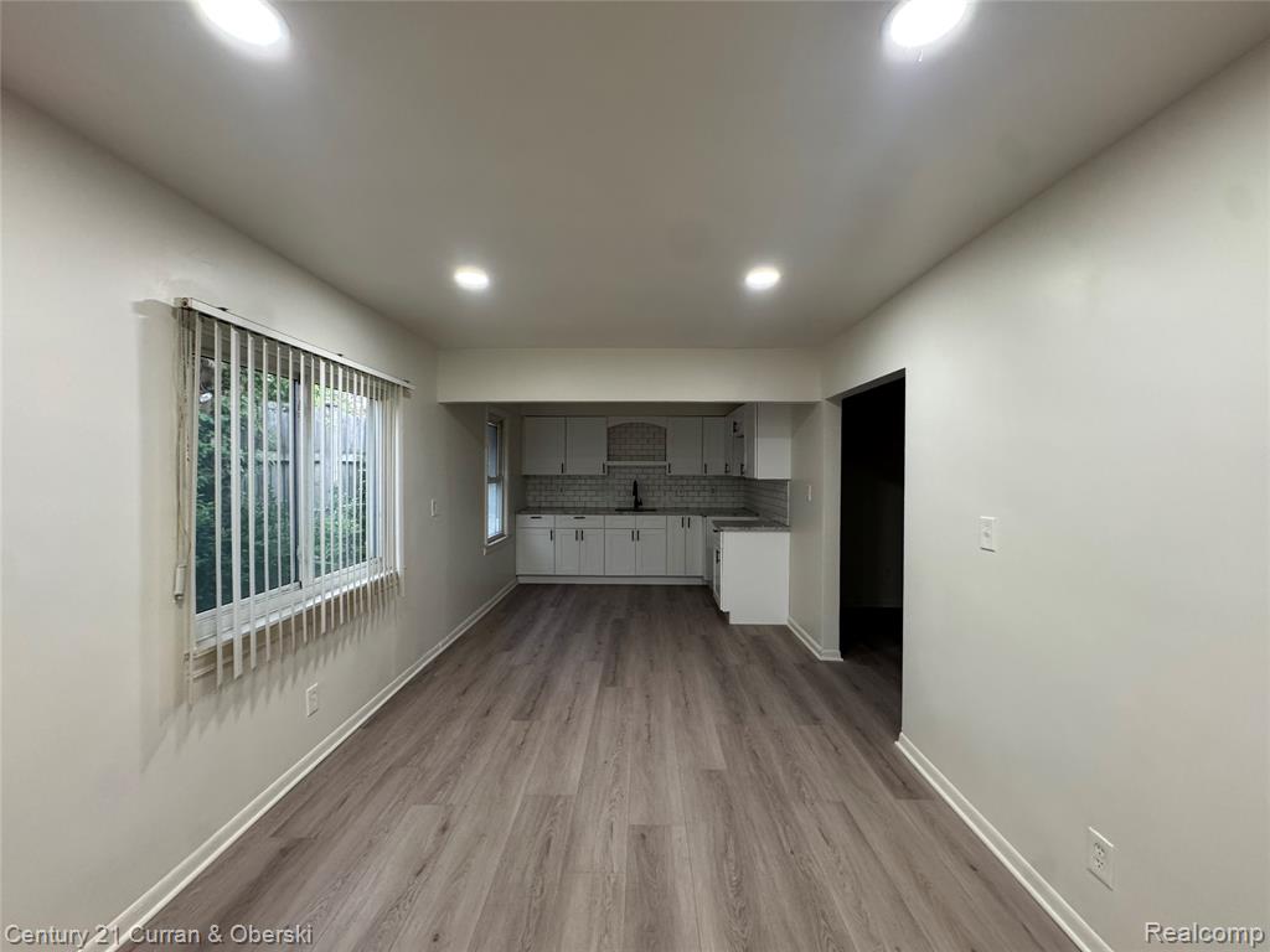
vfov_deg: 85.7
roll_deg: -0.4
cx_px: 635
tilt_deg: -0.8
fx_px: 514
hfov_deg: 102.1
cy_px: 476
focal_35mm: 14
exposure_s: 1/99
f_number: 2.2
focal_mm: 2.22
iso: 250
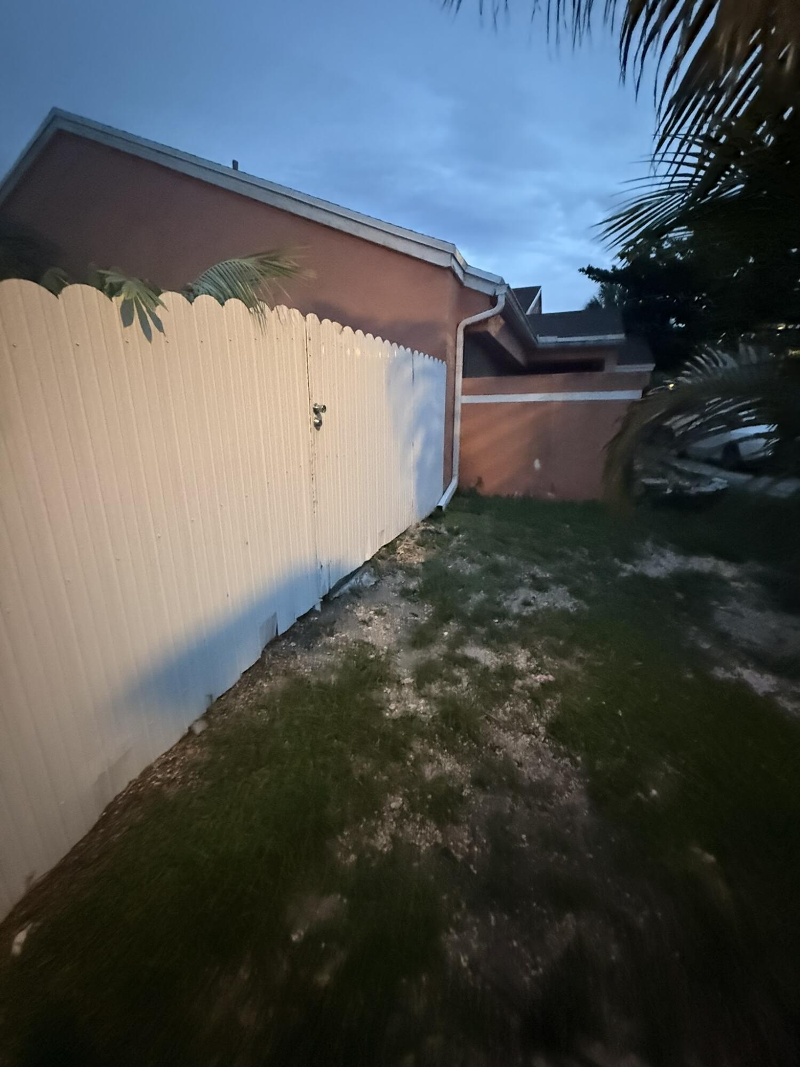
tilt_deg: -14.9
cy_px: 534
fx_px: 431
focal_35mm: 14
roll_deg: -2.7
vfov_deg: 102.1
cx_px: 400
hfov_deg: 85.7
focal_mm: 2.22
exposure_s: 1/37
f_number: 2.2
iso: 1600
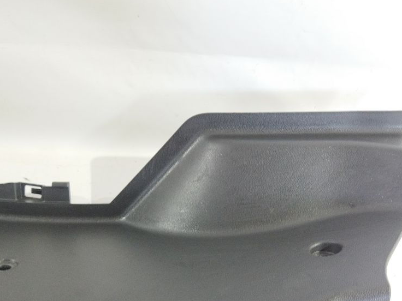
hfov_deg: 42.9
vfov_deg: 32.2
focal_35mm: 44
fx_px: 511
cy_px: 231
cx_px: 196
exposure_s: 1/25
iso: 184
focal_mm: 4.71
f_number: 1.79
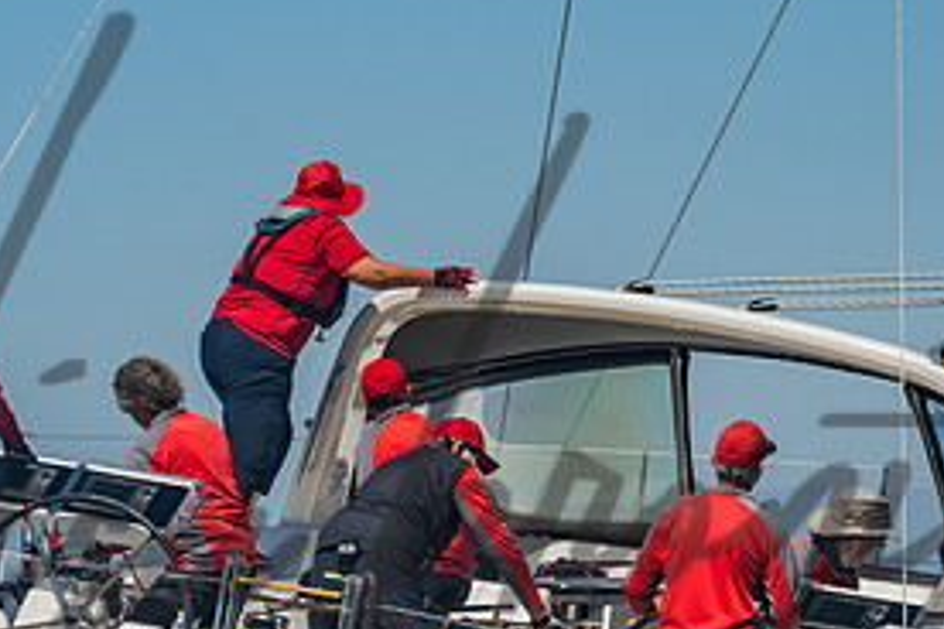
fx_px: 10357
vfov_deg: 3.5
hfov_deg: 5.2
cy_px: 379
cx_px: 674
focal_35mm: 395
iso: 160
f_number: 6.3
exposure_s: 1/800
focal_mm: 120
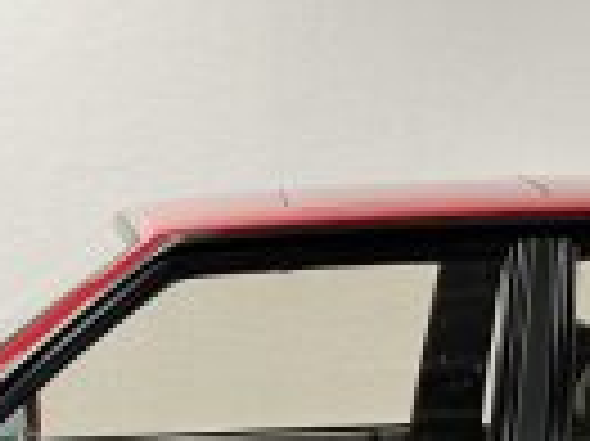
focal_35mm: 234
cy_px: 747
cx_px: 302
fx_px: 3985
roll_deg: -0.6
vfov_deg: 6.2
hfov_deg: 8.5
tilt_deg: -10.3
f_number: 1.78
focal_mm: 6.86
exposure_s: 1/60
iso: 160
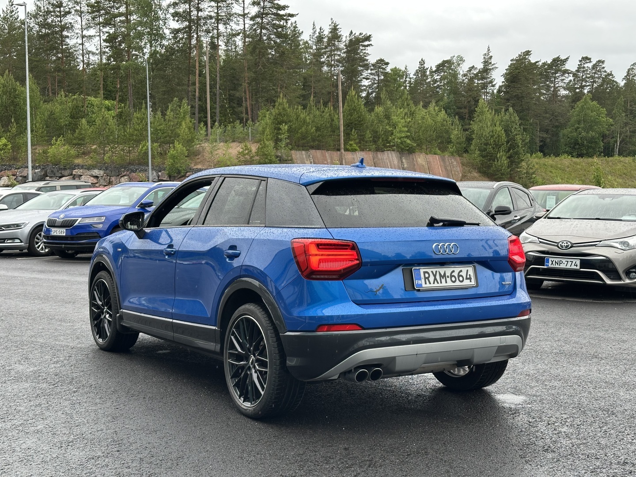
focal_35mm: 48
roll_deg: +0.3
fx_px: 882
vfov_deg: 30.3
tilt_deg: -2.9
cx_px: 318
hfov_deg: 39.7
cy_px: 238
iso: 64
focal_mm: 6.86
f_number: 1.78
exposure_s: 1/183
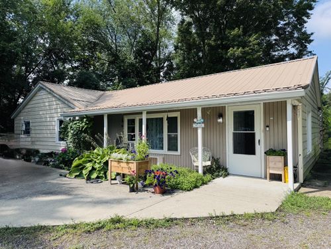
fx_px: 229
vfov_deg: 56.8
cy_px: 124
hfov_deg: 71.6
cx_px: 166
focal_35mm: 24
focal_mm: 6.76
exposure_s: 1/4608
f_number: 1.78
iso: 80
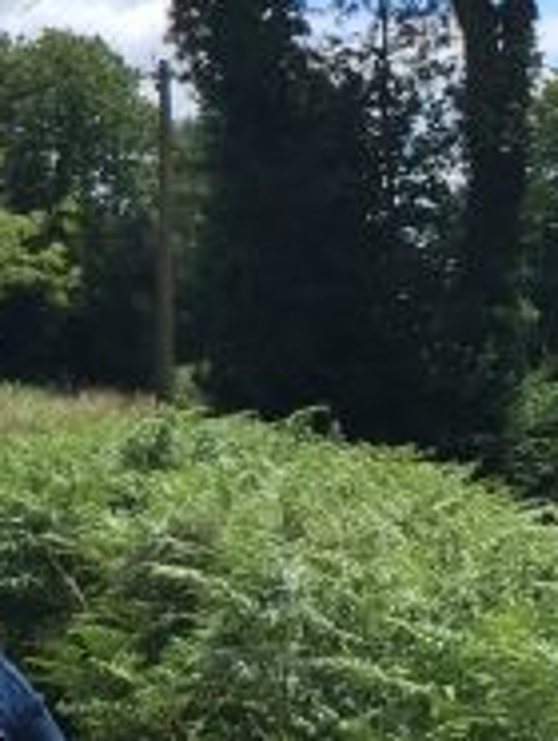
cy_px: 396
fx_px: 3560
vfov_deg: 11.9
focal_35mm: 166
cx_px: -538
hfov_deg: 8.5
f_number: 2.2
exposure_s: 1/1522
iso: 32
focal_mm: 4.15
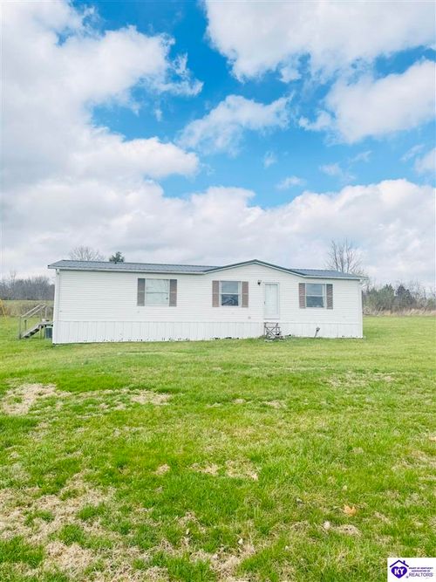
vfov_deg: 71.6
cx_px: 218
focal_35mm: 24
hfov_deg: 56.8
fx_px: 403
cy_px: 291
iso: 80
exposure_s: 1/1456
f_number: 1.78
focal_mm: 6.76
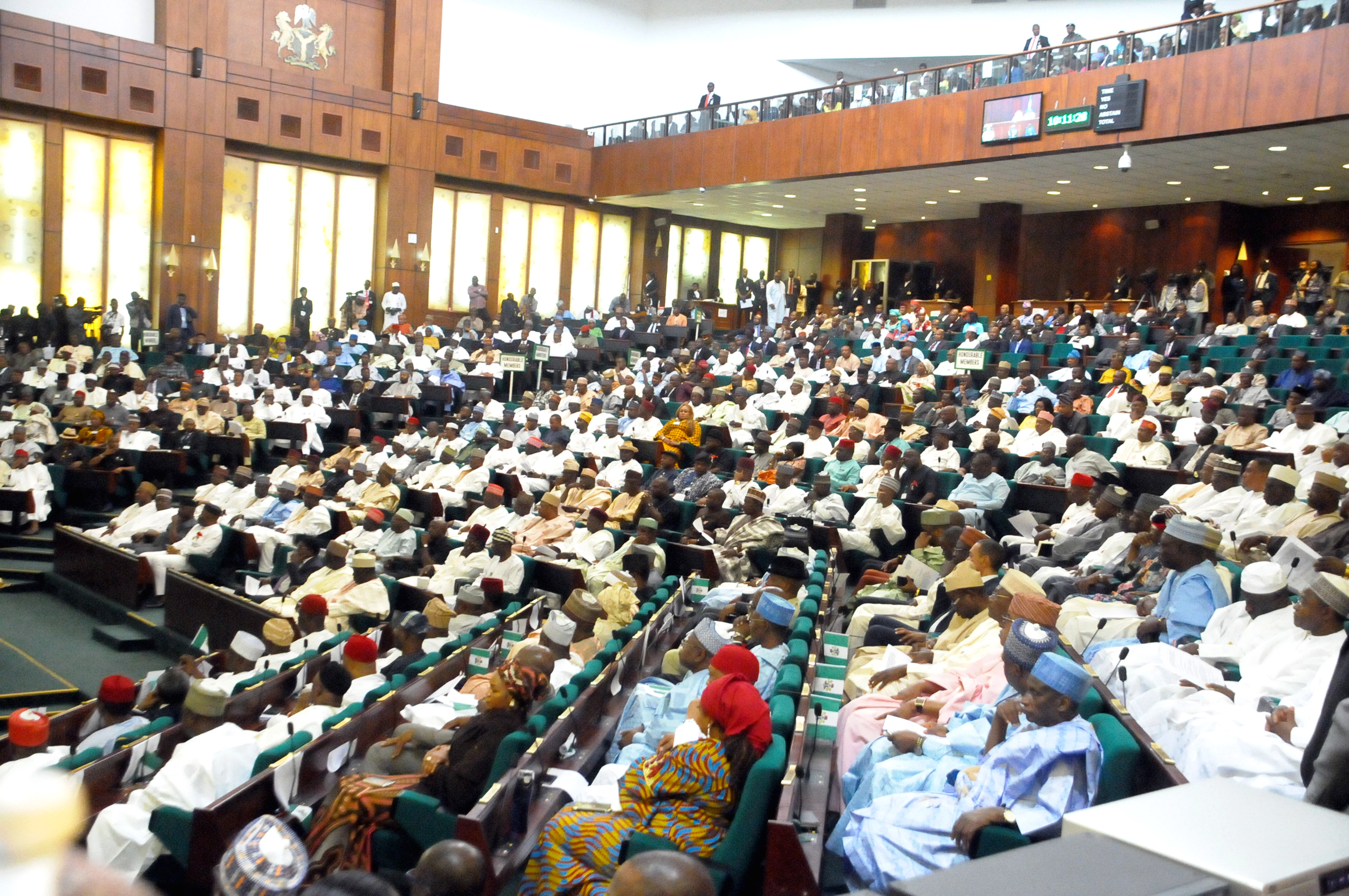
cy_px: 448
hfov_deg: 46.5
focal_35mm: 42
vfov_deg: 31.8
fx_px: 1572
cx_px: 674
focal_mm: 28
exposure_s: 1/100
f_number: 4
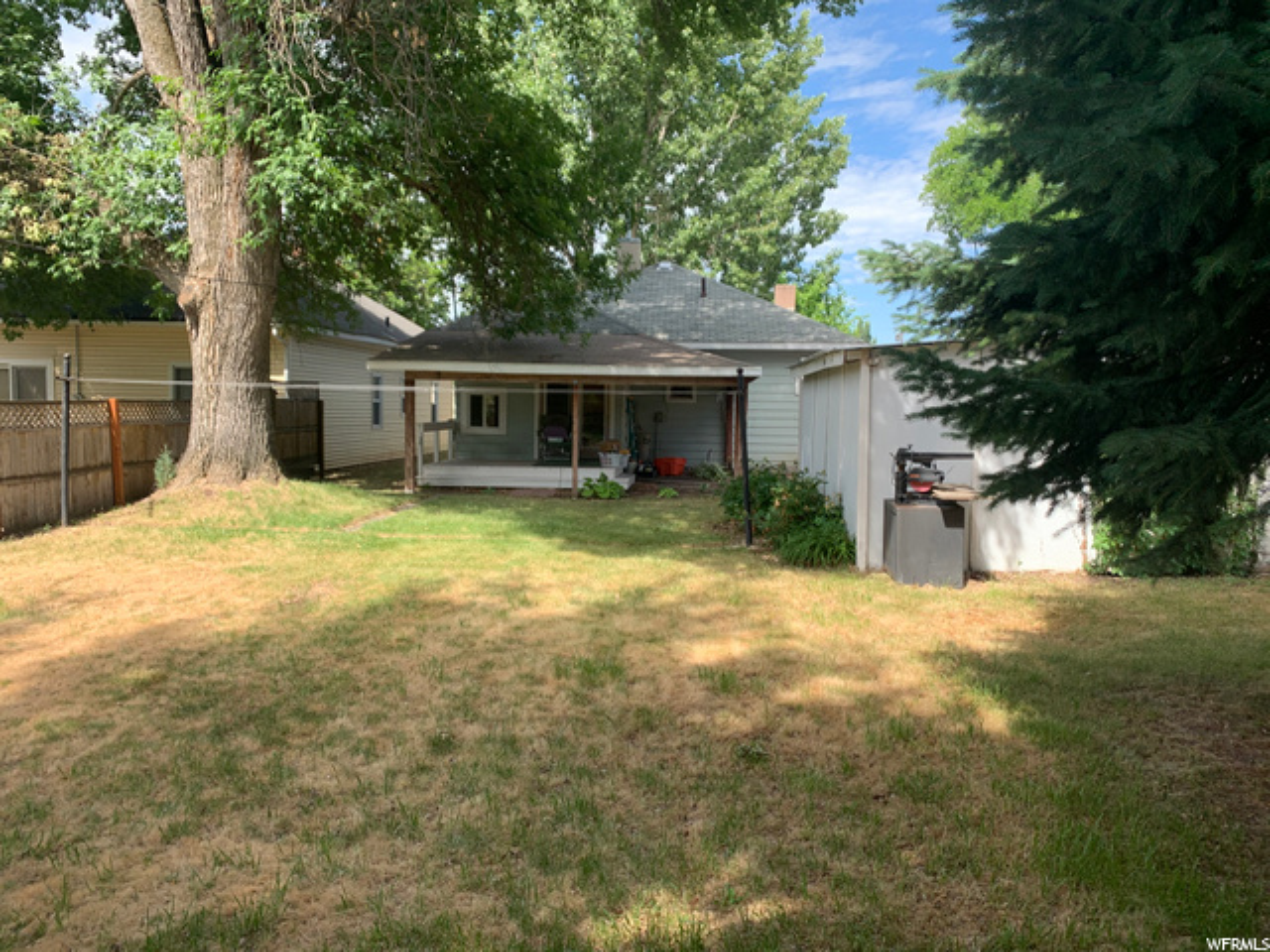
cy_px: 476
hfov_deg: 67.3
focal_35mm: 26
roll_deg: -2.1
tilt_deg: -2.7
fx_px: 954
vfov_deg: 53.1
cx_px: 635
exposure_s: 1/771
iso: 25
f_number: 1.8
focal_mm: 4.25
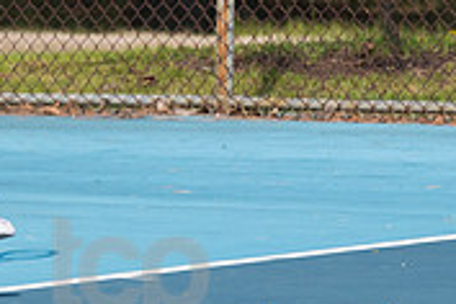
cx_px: -234
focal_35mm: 908
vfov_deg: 1.5
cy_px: -52
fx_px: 11500
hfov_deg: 2.3
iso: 320
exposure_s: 1/1600
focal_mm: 185
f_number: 5.6
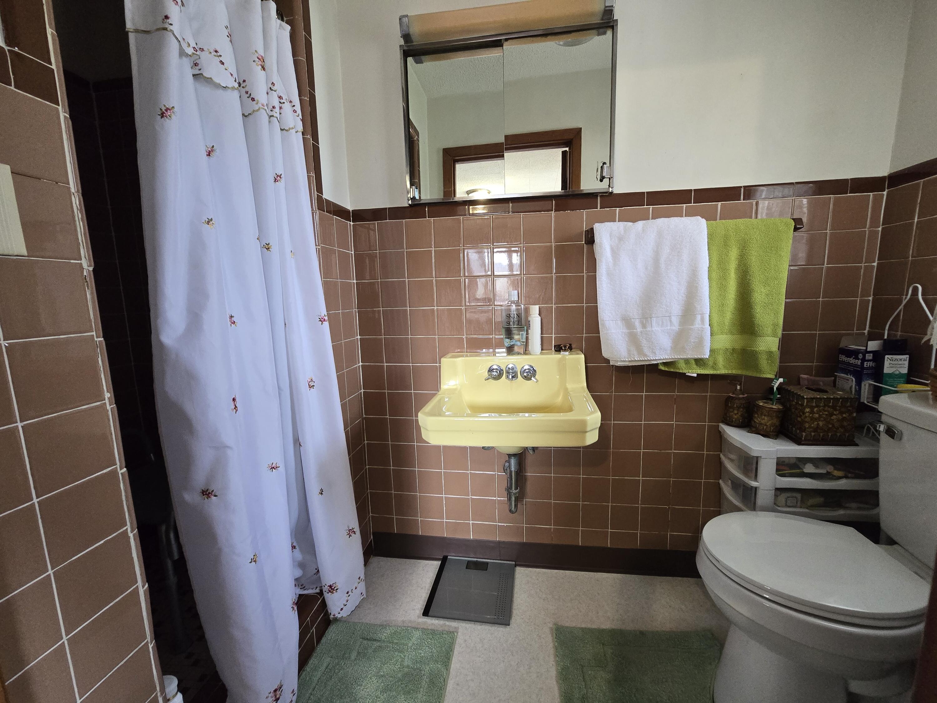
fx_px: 352
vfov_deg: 89.9
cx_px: 468
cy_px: 352
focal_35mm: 13
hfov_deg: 106.2
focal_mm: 2.2
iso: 500
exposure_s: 1/60
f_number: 2.2
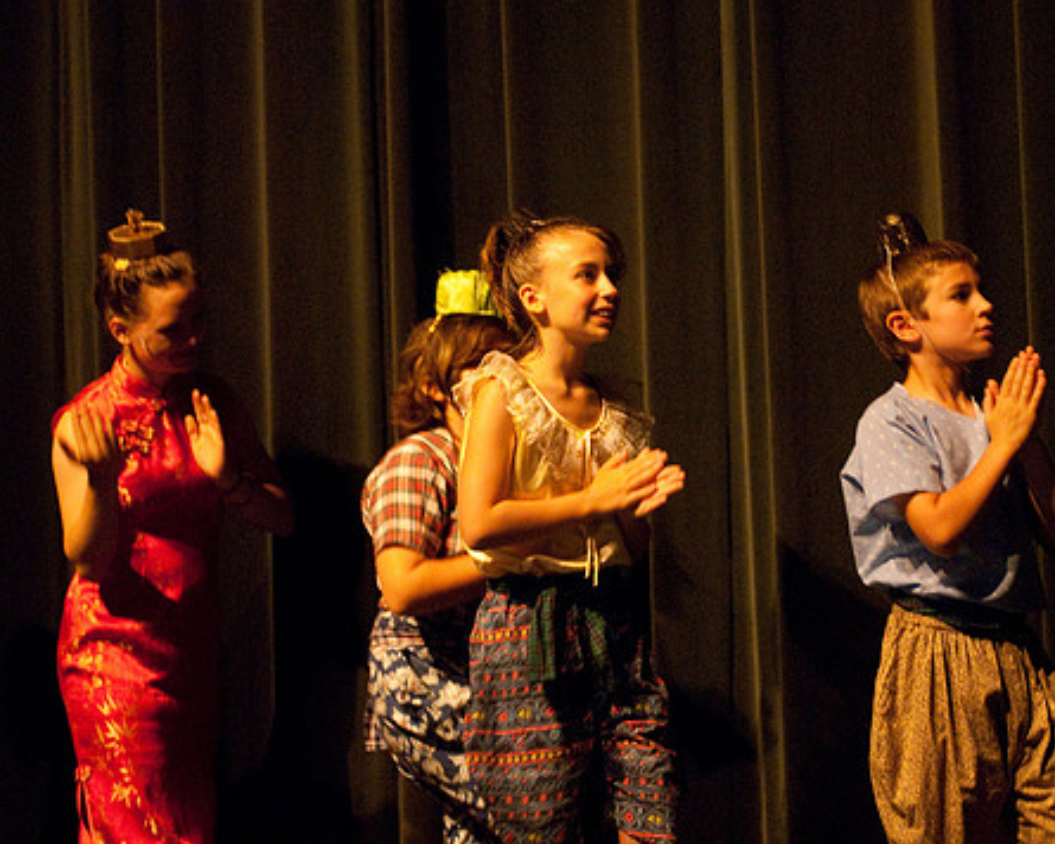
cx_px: 597
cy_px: 391
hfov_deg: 13.1
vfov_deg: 10.5
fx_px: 4590
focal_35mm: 147
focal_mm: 80
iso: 1000
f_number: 2.8
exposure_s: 1/50
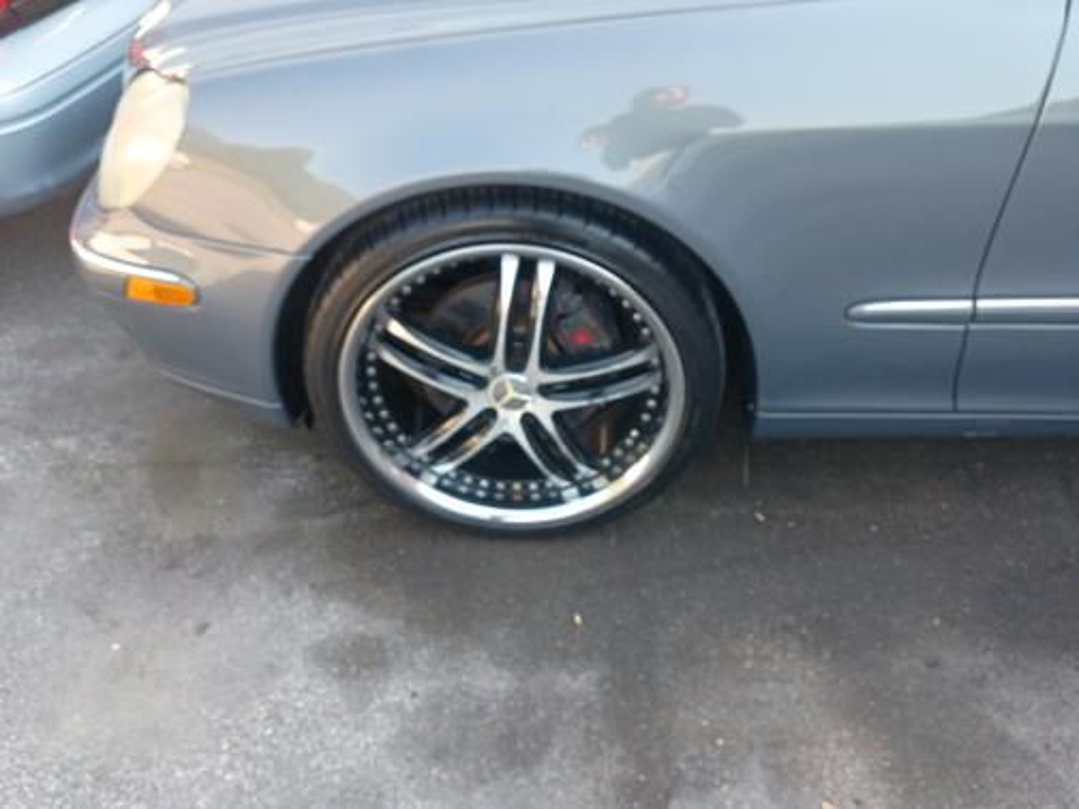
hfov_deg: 63.4
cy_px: 404
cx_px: 540
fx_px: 873
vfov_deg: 49.7
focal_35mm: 28
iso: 572
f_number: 2.2
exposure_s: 1/120
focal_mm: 3.42
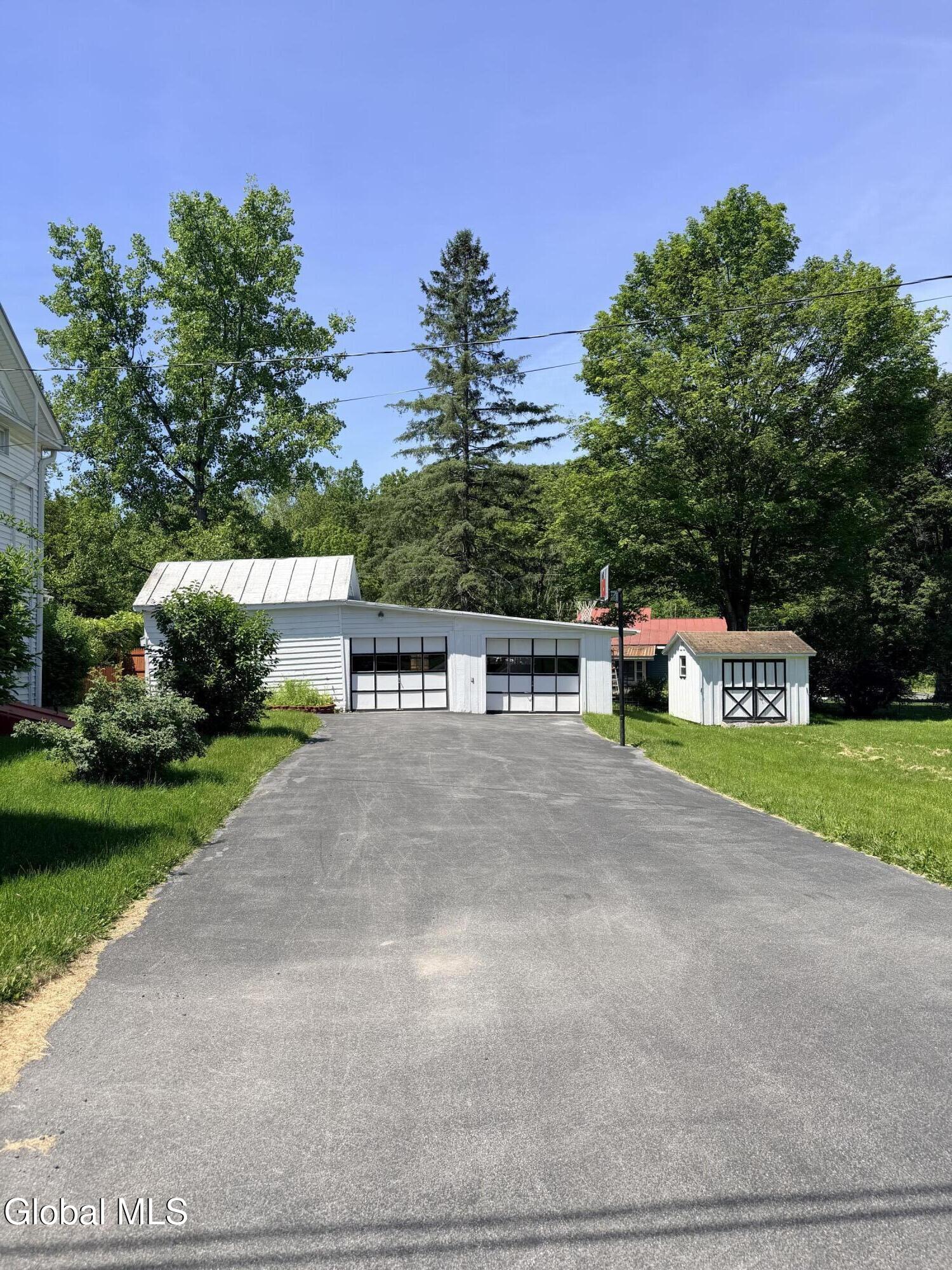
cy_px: 635
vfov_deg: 71.6
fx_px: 880
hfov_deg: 56.8
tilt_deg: +0.6
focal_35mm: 24
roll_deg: +0.6
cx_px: 476
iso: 80
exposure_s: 1/4167
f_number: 1.78
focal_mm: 6.76
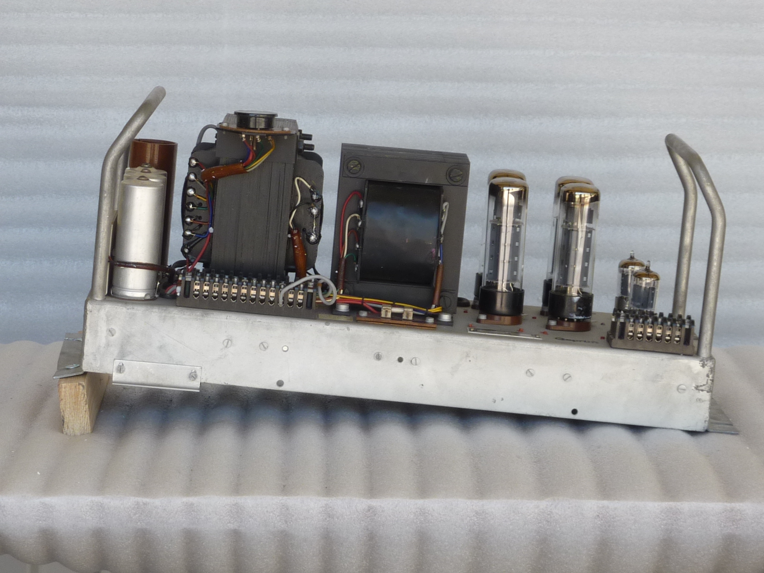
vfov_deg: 12.2
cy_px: 286
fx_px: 2671
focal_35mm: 121
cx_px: 382
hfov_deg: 16.3
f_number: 4.1
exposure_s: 1/60
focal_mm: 11
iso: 80
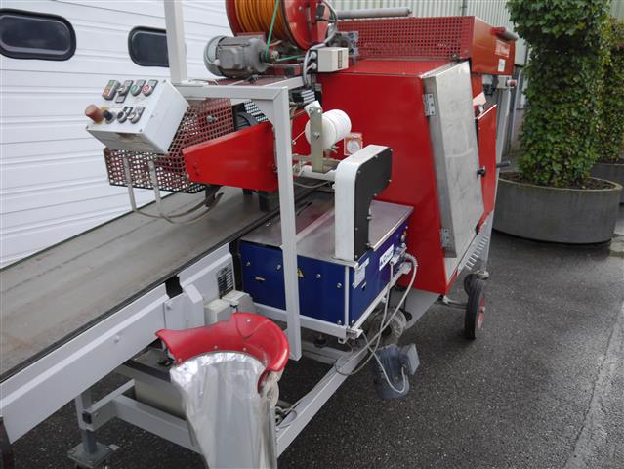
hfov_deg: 63.4
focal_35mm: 28
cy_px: 234
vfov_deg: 49.8
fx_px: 505
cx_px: 312
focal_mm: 14
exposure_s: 1/60
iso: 200
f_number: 3.5
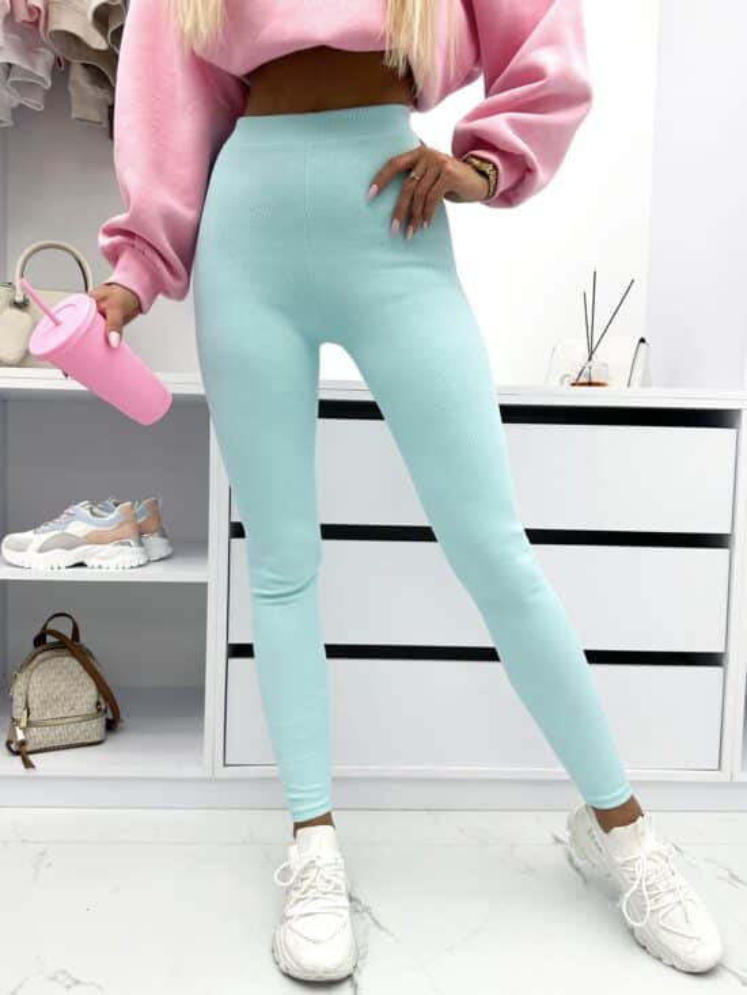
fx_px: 690
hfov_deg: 56.8
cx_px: 374
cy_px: 498
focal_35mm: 24
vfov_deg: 71.6
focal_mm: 6.86
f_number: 1.8
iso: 80
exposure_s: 1/640
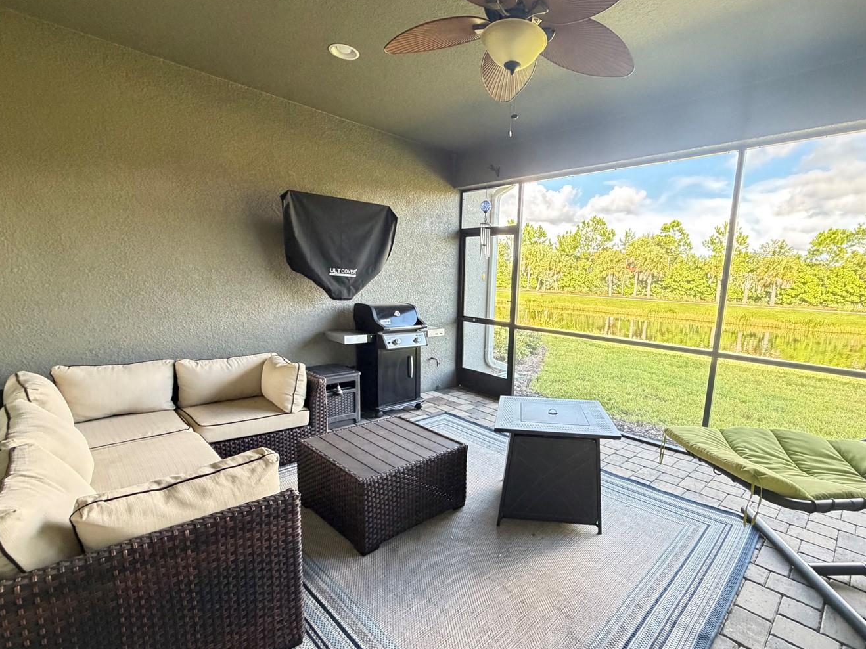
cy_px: 354
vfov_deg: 74.5
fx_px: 425
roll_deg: -2.1
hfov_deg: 90.3
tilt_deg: -10.3
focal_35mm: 17
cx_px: 500
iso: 500
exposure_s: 1/60
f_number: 2.2
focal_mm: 2.22
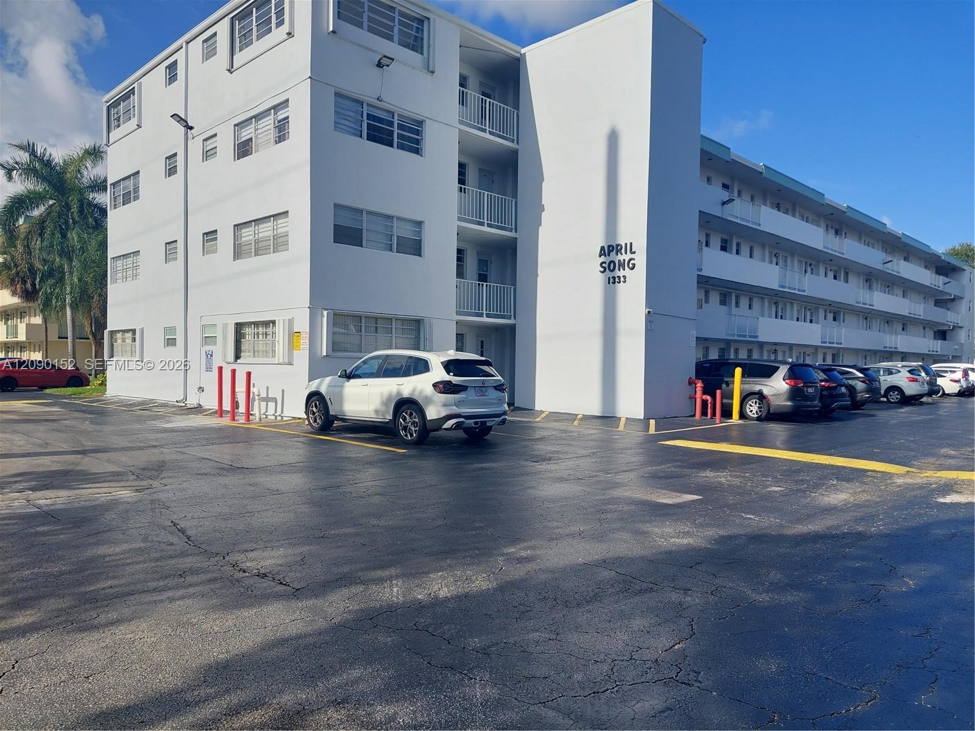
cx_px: 488
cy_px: 366
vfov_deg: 56.8
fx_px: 676
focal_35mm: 24
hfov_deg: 71.6
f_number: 1.8
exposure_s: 1/1963
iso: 40
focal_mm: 5.23
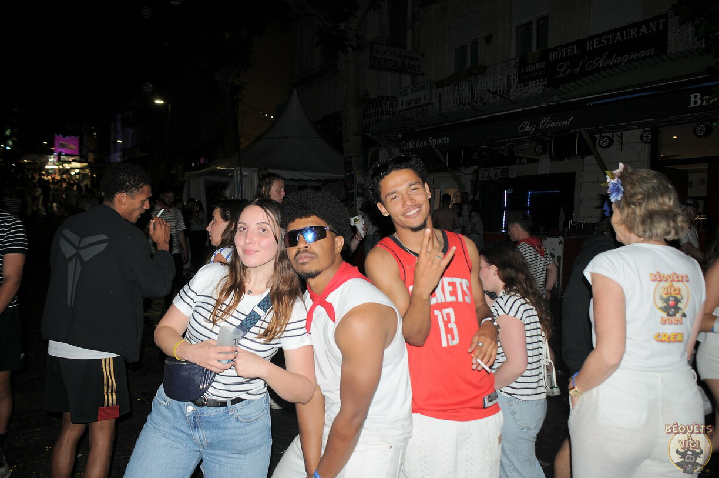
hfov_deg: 67.4
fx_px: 539
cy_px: 239
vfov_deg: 47.8
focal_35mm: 27
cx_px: 360
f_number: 3.5
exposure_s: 1/60
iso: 200
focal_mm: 18
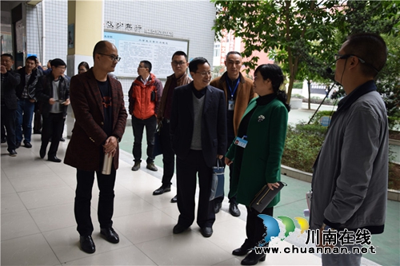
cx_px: 200
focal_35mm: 32
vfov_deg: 41.7
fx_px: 350
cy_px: 133
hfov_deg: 59.5
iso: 100
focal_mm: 21
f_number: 3.8
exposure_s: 1/20
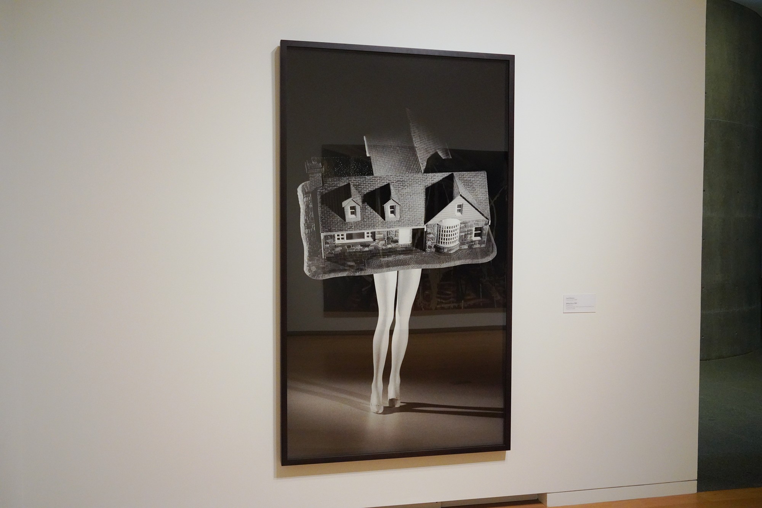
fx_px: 699
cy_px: 254
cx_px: 381
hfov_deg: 57.2
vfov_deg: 40.0
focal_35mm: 33
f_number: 6.3
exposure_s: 1/100
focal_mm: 33
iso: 8000
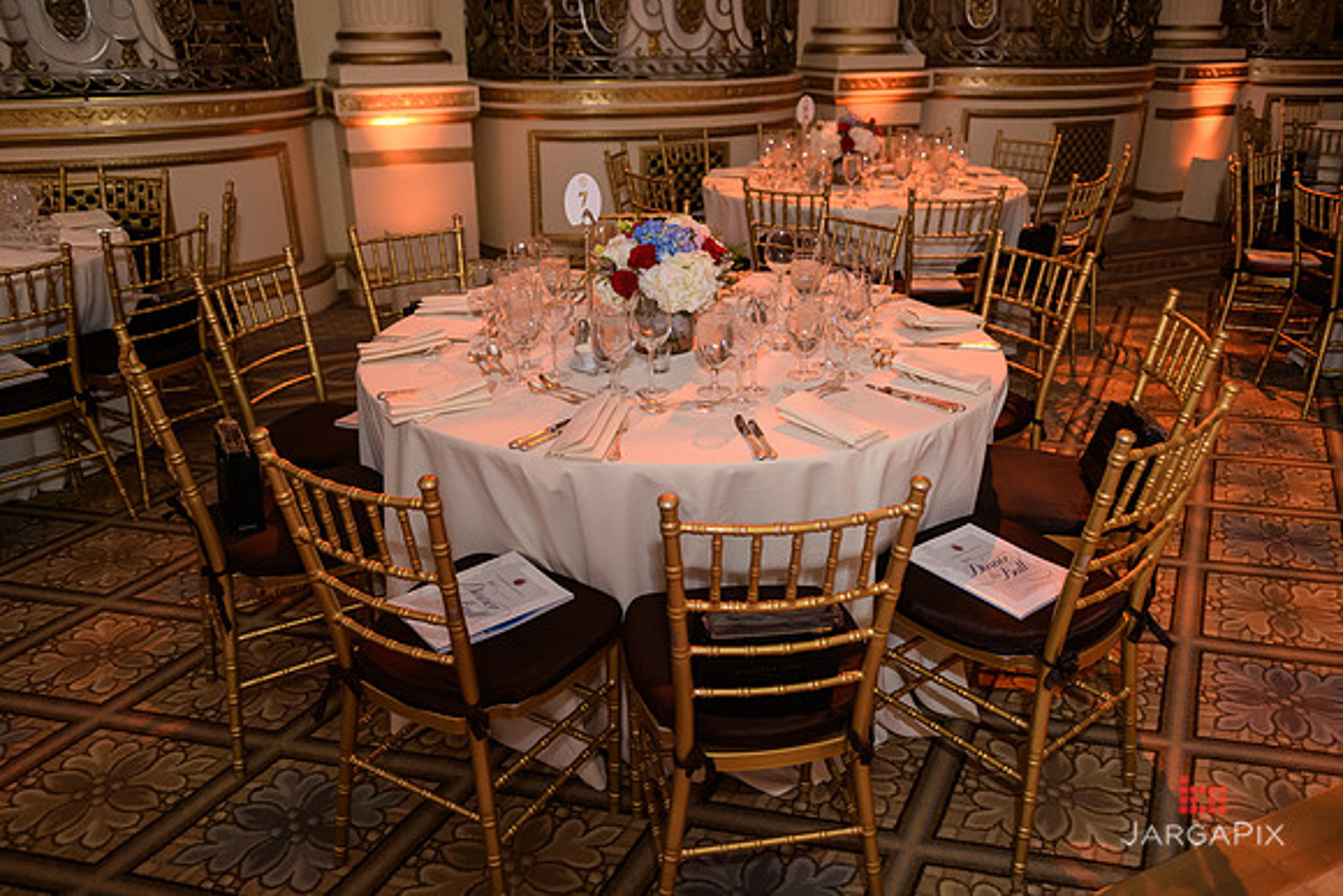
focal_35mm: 28
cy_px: 448
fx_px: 1045
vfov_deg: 46.4
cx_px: 672
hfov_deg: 65.5
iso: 1600
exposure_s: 1/50
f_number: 3.2
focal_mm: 28
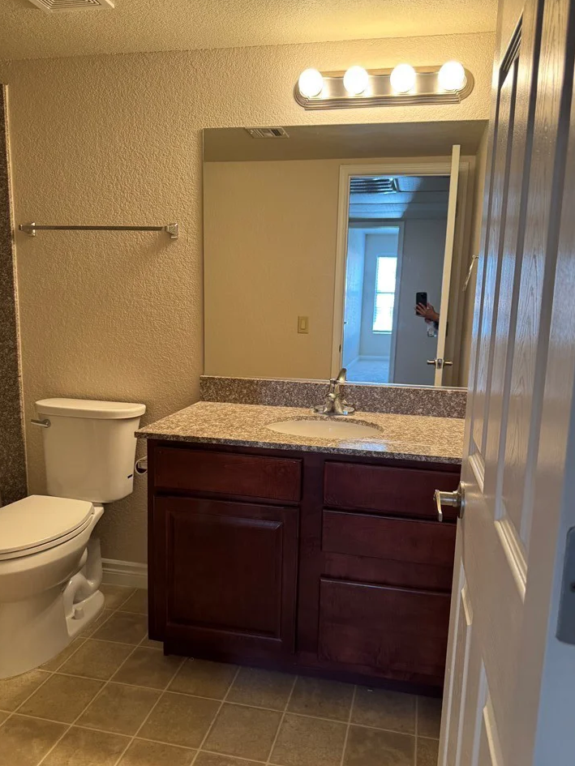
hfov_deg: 53.1
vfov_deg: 67.3
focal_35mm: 26
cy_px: 390
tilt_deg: -9.0
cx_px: 290
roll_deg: -2.4
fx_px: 576
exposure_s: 1/60
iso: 250
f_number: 1.78
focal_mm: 6.76
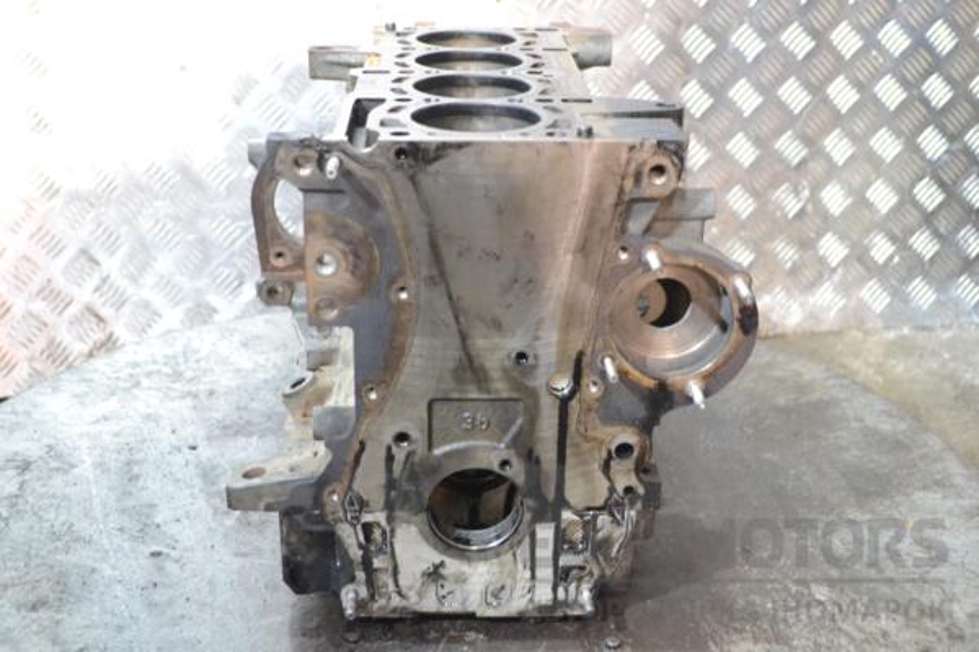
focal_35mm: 48
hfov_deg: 41.1
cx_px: 490
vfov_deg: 28.1
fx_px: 1305
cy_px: 326
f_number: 4.8
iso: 3200
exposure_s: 1/25
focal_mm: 32
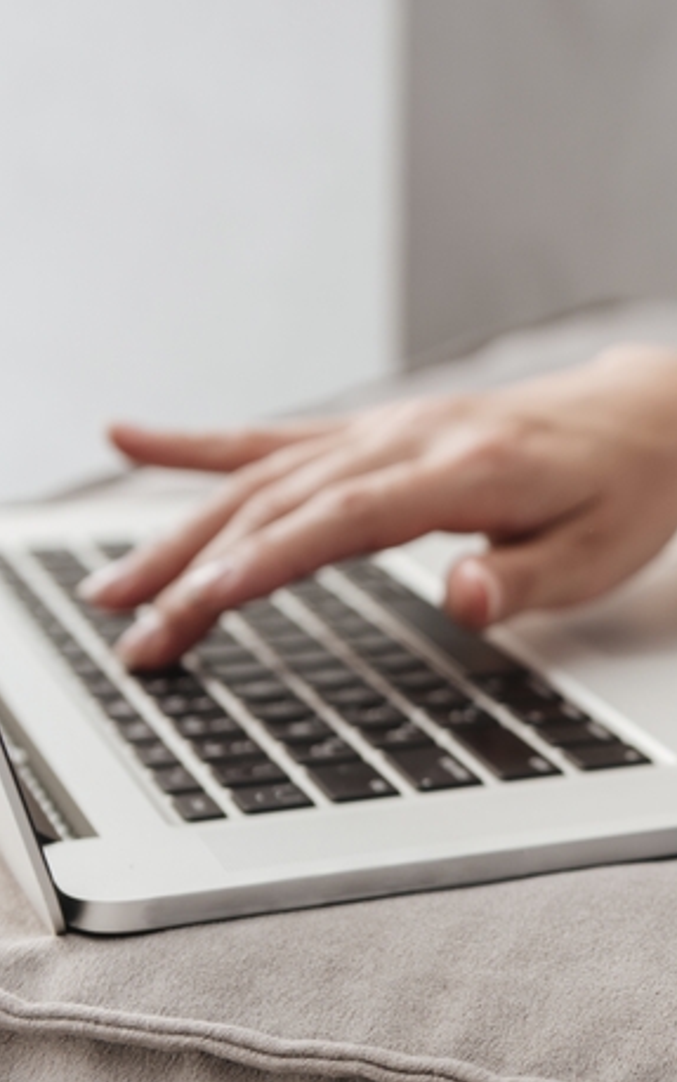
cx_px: 906
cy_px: 543
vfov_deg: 21.6
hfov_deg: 13.1
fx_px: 2833
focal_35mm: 96
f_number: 3.5
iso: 250
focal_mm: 48
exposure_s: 1/125
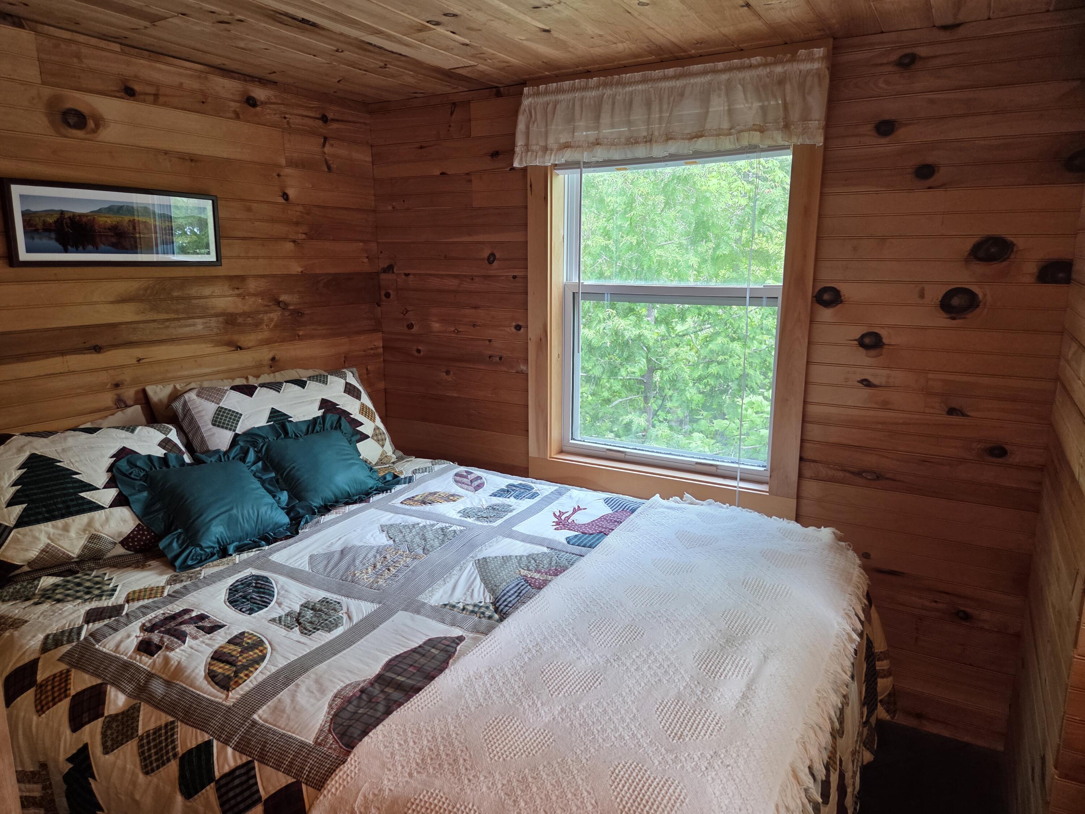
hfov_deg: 73.9
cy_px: 407
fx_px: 721
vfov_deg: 58.9
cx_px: 542
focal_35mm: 23
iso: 160
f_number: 1.8
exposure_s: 1/120
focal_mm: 5.4
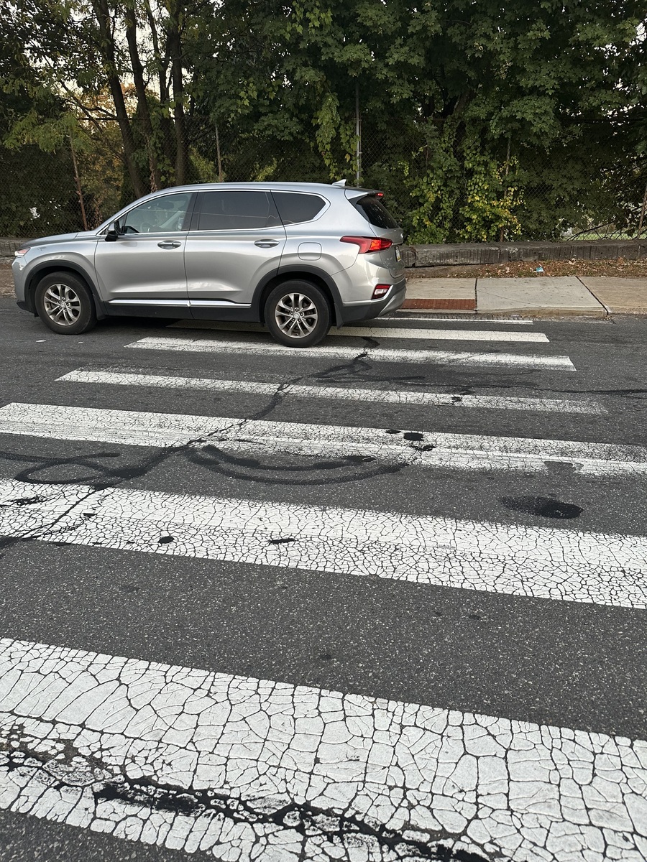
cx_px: 324
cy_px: 431
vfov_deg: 71.6
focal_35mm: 24
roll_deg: +3.4
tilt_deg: -29.1
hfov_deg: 56.8
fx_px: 598
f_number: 1.78
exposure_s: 1/121
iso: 160
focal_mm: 6.86
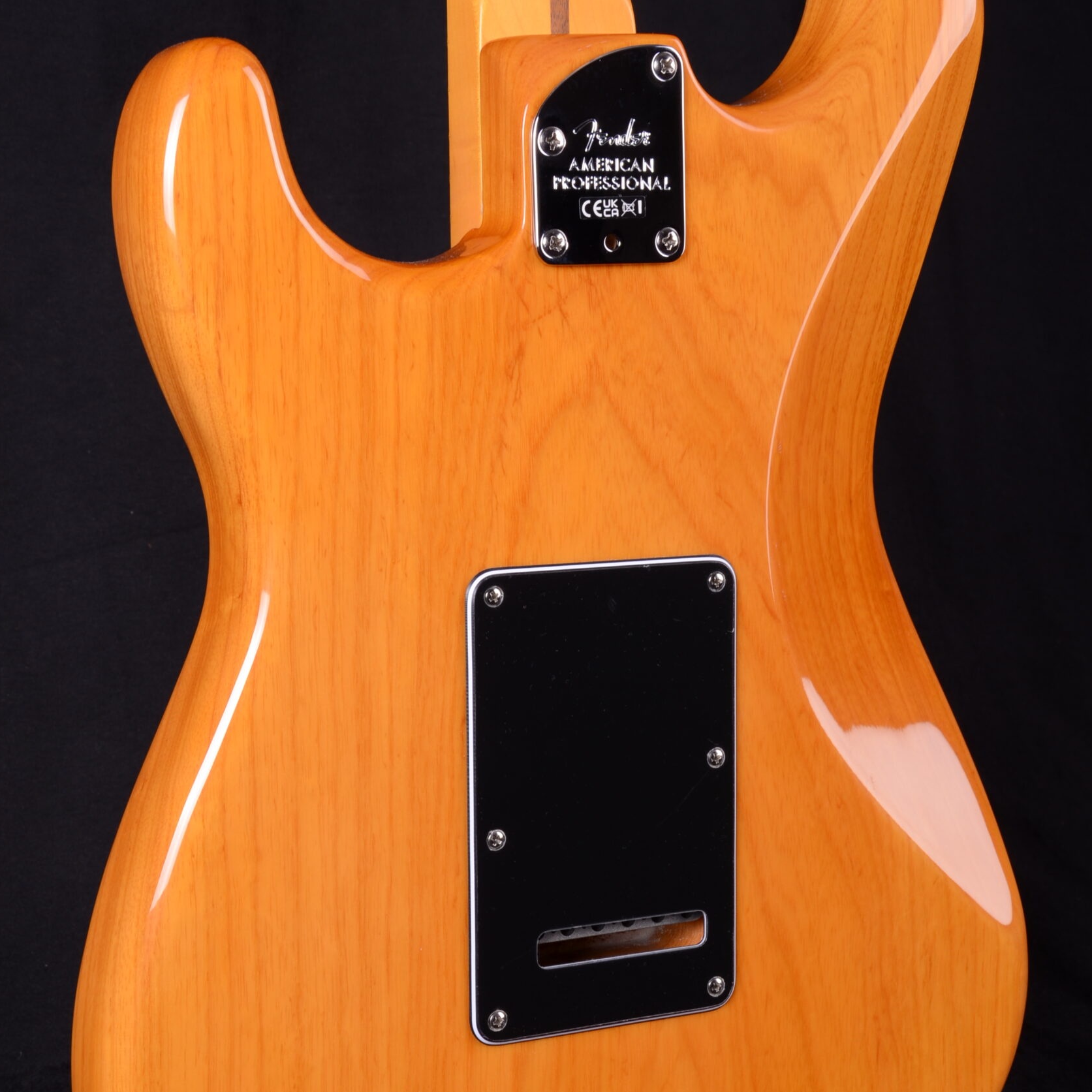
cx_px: 547
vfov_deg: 23.4
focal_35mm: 74
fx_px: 2641
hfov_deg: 23.4
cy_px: 584
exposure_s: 1/200
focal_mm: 38
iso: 200
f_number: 13
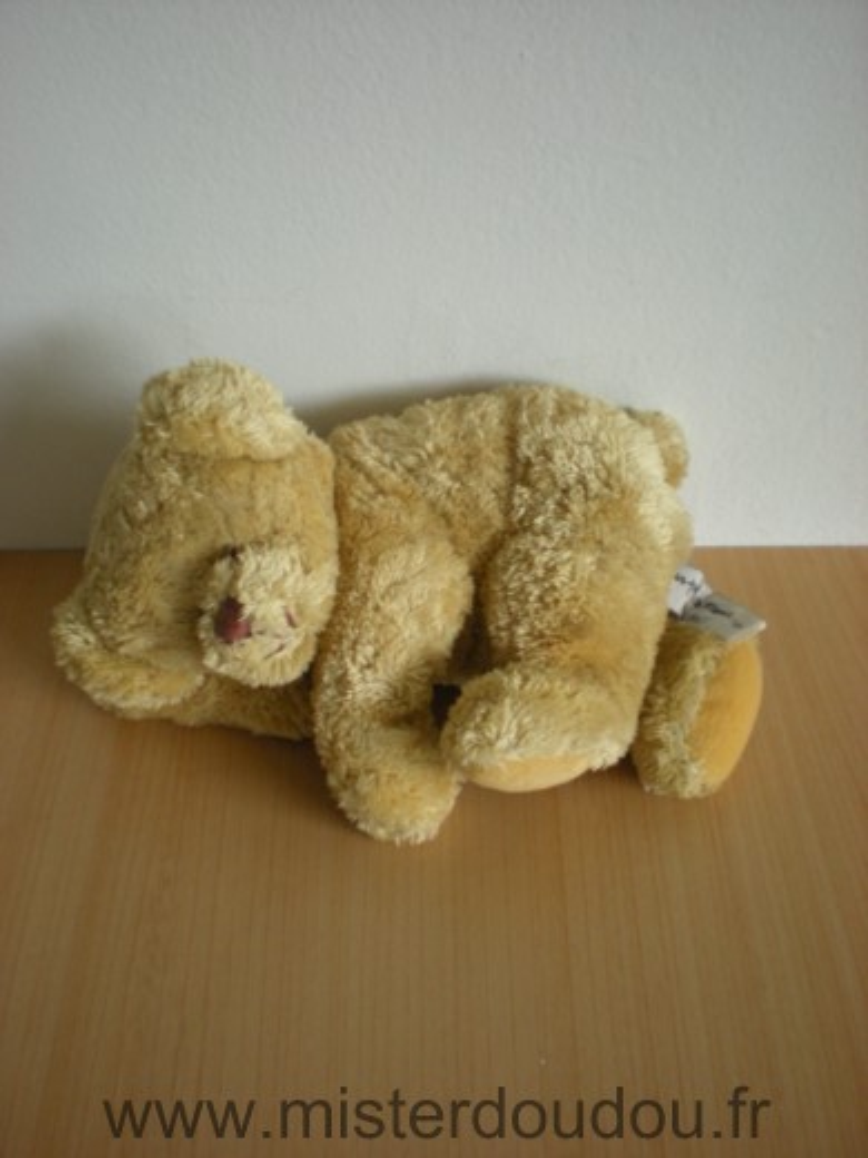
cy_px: 579
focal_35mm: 38
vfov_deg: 49.0
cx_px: 434
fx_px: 1270
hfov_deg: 37.7
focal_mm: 6.3
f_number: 3.1
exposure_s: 1/17.3
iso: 200
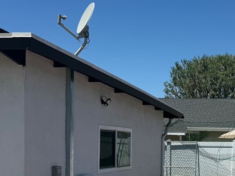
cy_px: 165
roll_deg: -1.9
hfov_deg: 29.6
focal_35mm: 63
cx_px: 205
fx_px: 428
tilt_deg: -2.9
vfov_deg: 22.6
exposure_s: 1/6173
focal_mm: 6.76
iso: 80
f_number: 1.78
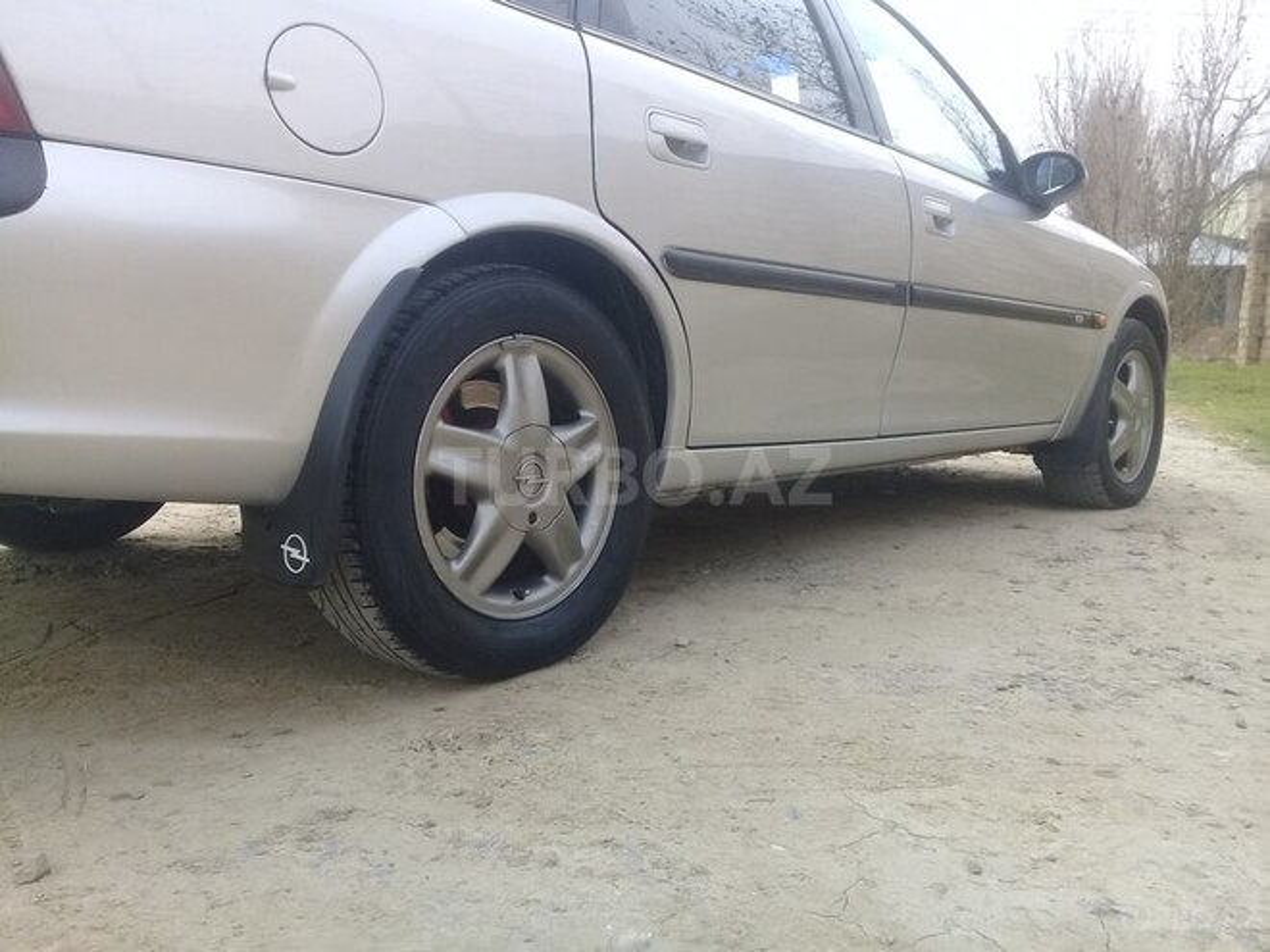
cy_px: 476
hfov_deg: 58.4
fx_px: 1137
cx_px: 635
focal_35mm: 31
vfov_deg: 45.4
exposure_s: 1/122
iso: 50
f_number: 2.2
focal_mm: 3.3
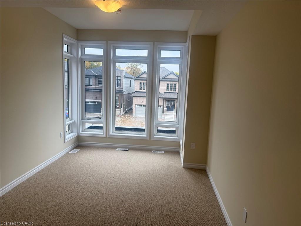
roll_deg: -3.3
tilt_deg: -8.6
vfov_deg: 56.8
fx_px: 209
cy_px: 113
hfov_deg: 71.6
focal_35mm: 24
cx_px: 150
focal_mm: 6.76
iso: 100
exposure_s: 1/780
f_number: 1.78
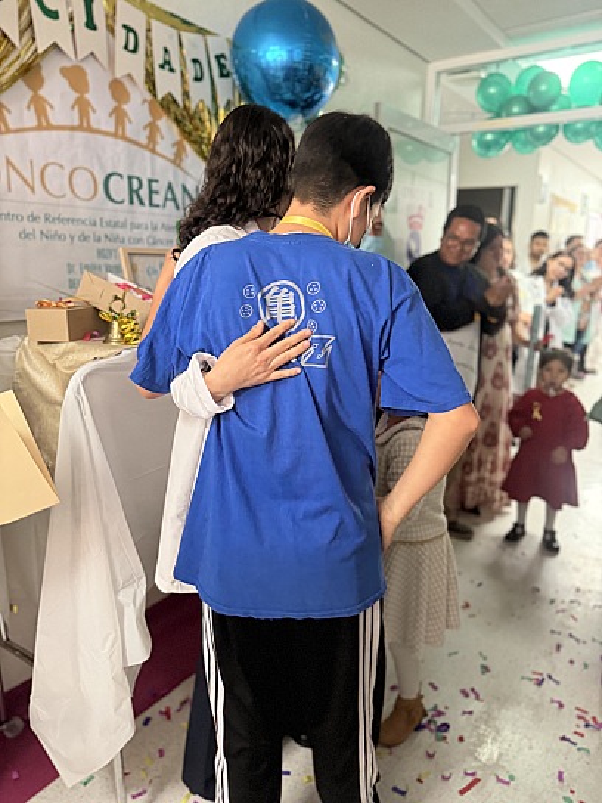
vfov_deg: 71.6
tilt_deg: -12.2
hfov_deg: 56.8
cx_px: 301
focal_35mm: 24
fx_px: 557
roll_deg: +0.2
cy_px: 402
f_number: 1.78
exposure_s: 1/60
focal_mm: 6.76
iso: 800
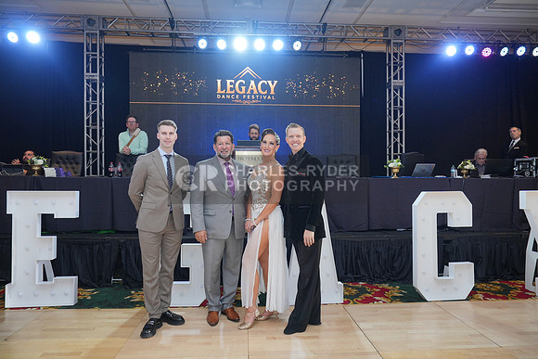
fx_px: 359
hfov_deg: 73.7
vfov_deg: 53.2
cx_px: 269
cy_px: 180
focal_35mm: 24
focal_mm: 24
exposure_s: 1/200
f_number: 4
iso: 1250
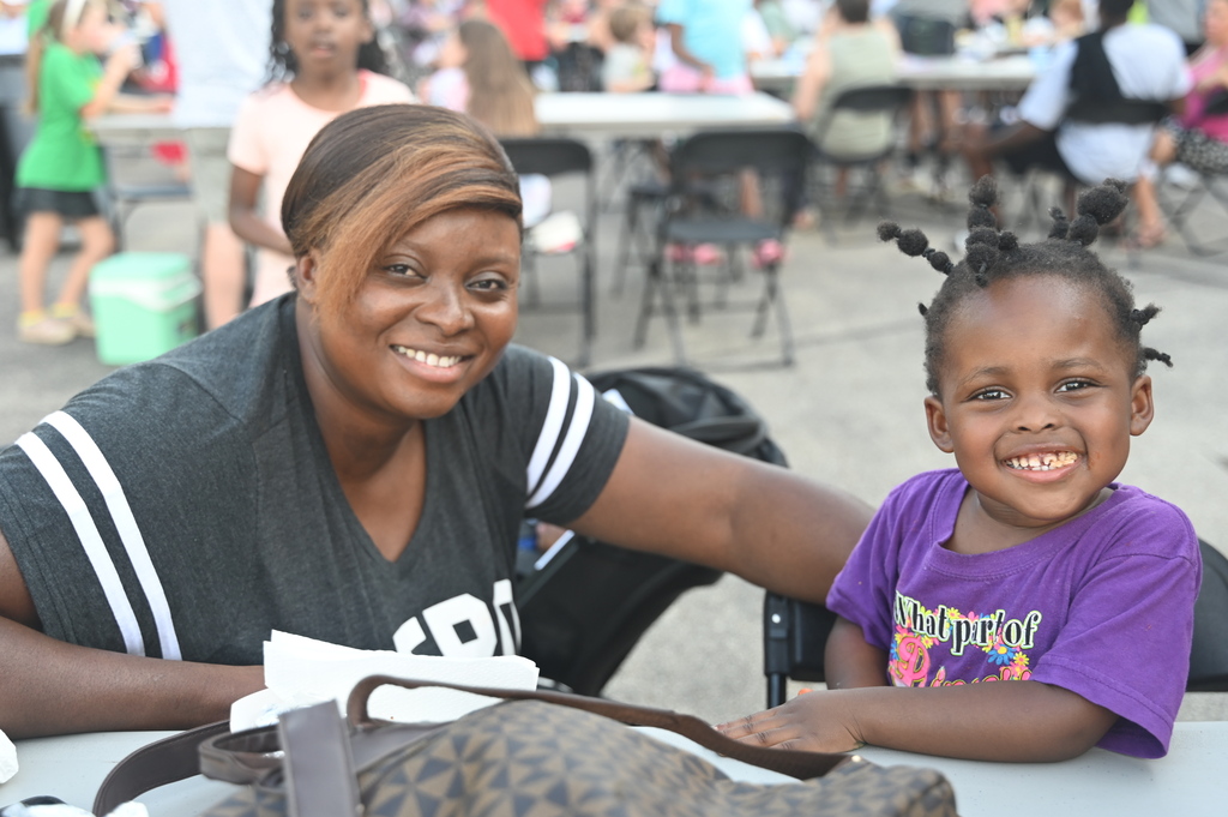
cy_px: 408
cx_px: 614
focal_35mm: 44
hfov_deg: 44.5
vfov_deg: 30.5
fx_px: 1500
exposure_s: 1/250
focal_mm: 44
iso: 400
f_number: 3.5
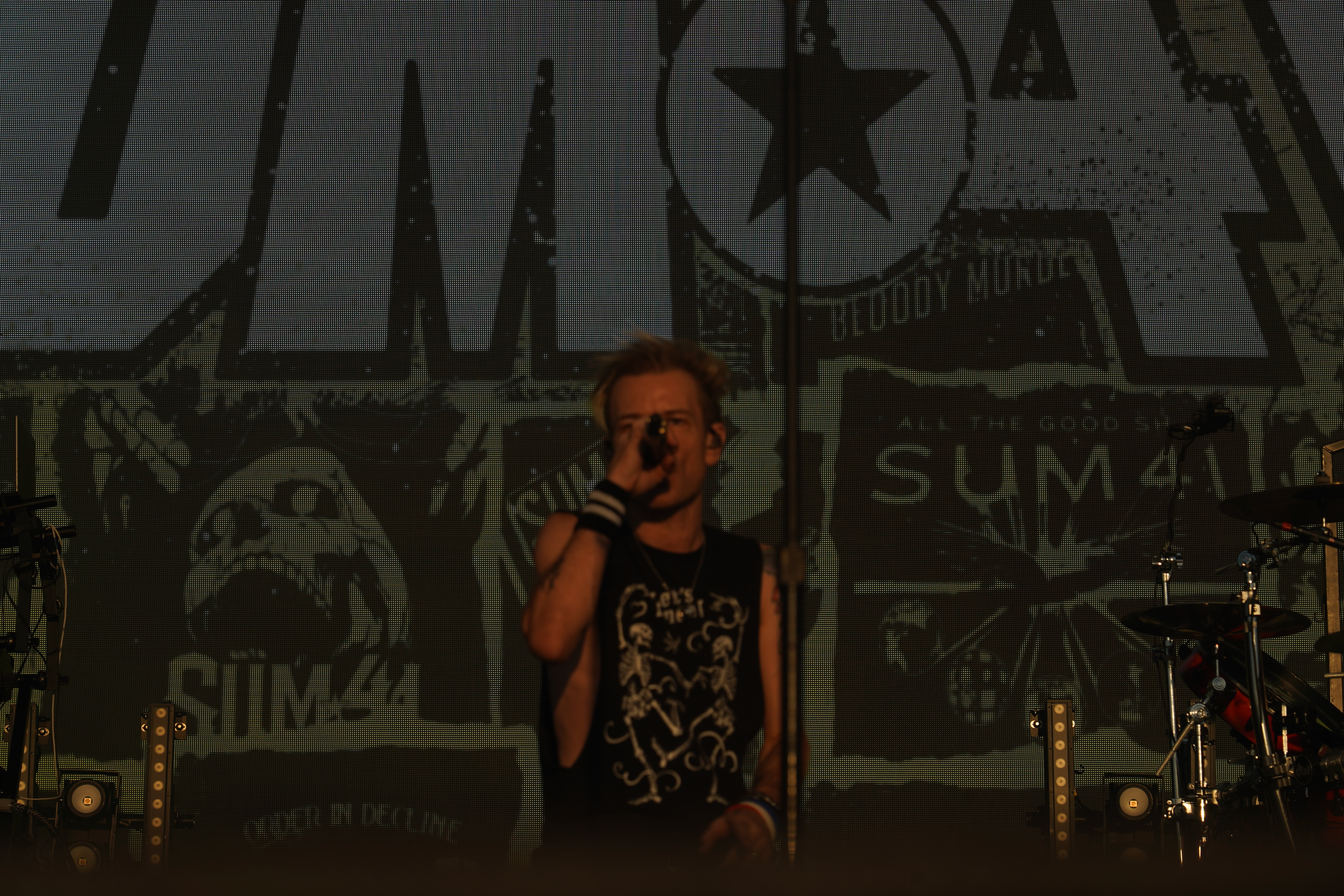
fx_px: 3920
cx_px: 672
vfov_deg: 13.0
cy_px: 448
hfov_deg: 19.5
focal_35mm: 105
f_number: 8
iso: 100
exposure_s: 1/800
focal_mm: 105
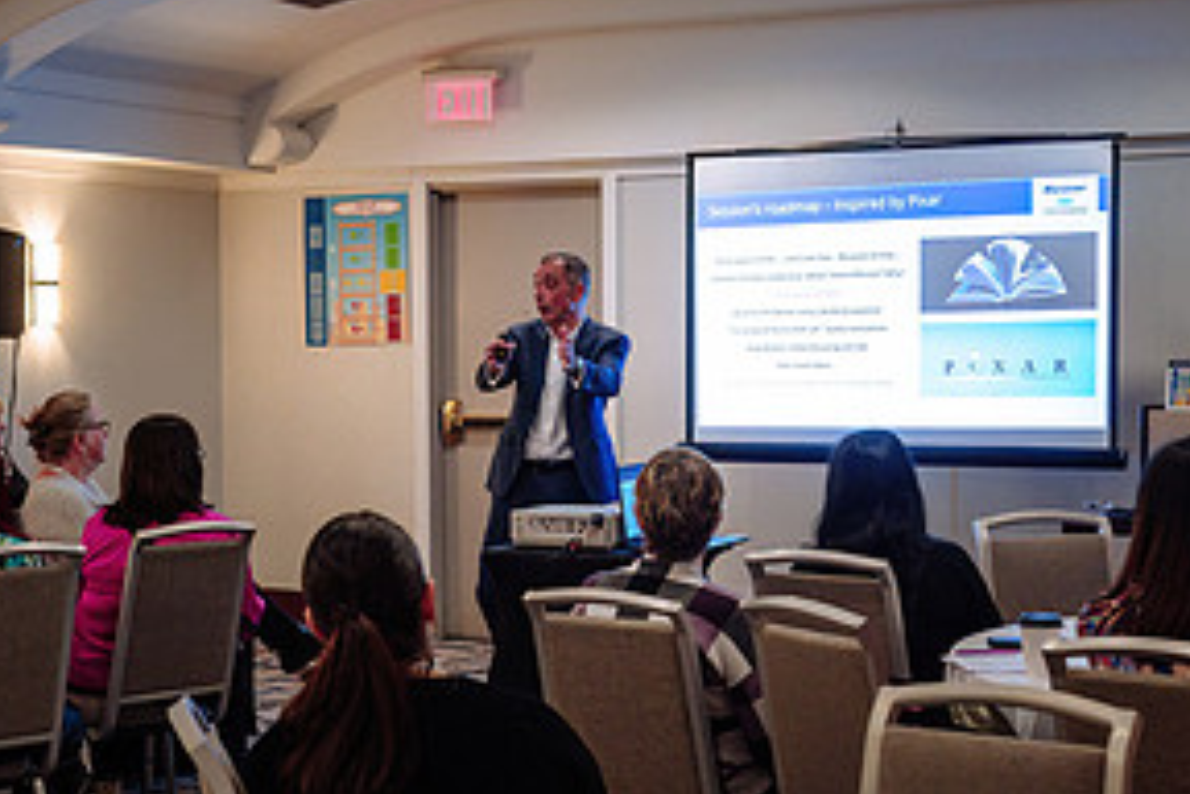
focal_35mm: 72
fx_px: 2380
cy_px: 474
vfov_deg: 18.9
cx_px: 545
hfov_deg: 28.1
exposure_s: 1/100
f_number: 3.5
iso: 1000
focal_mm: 35
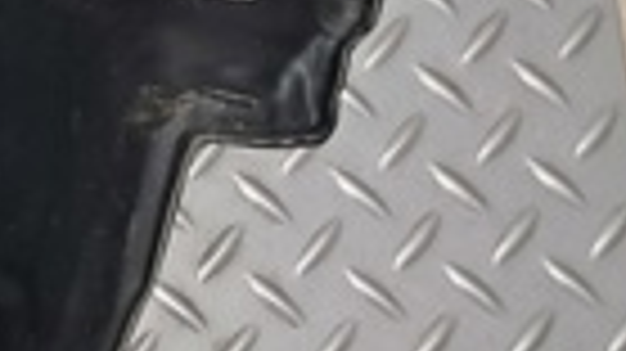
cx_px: -748
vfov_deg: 8.8
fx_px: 2240
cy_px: -101
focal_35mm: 135
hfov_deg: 13.1
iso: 80
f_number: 1.8
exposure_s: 1/50
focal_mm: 4
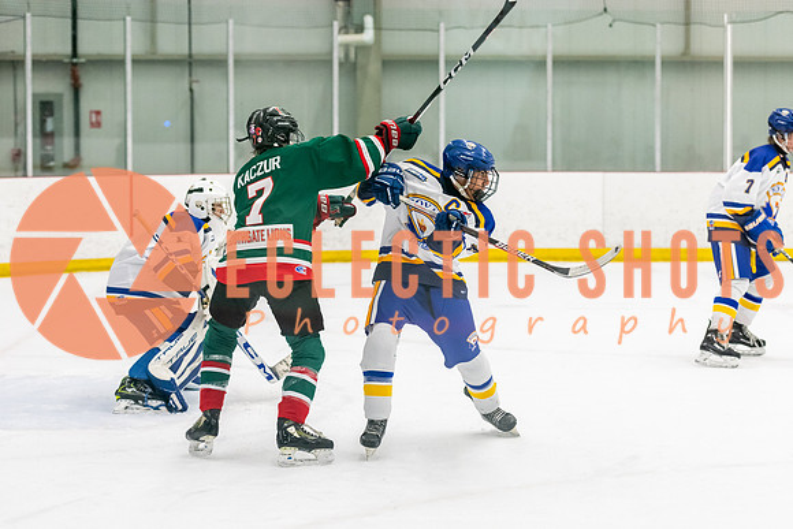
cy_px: 315
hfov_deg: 19.4
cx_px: 389
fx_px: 2320
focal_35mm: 105
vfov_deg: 13.0
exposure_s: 1/800
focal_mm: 85
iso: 3200
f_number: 2.8
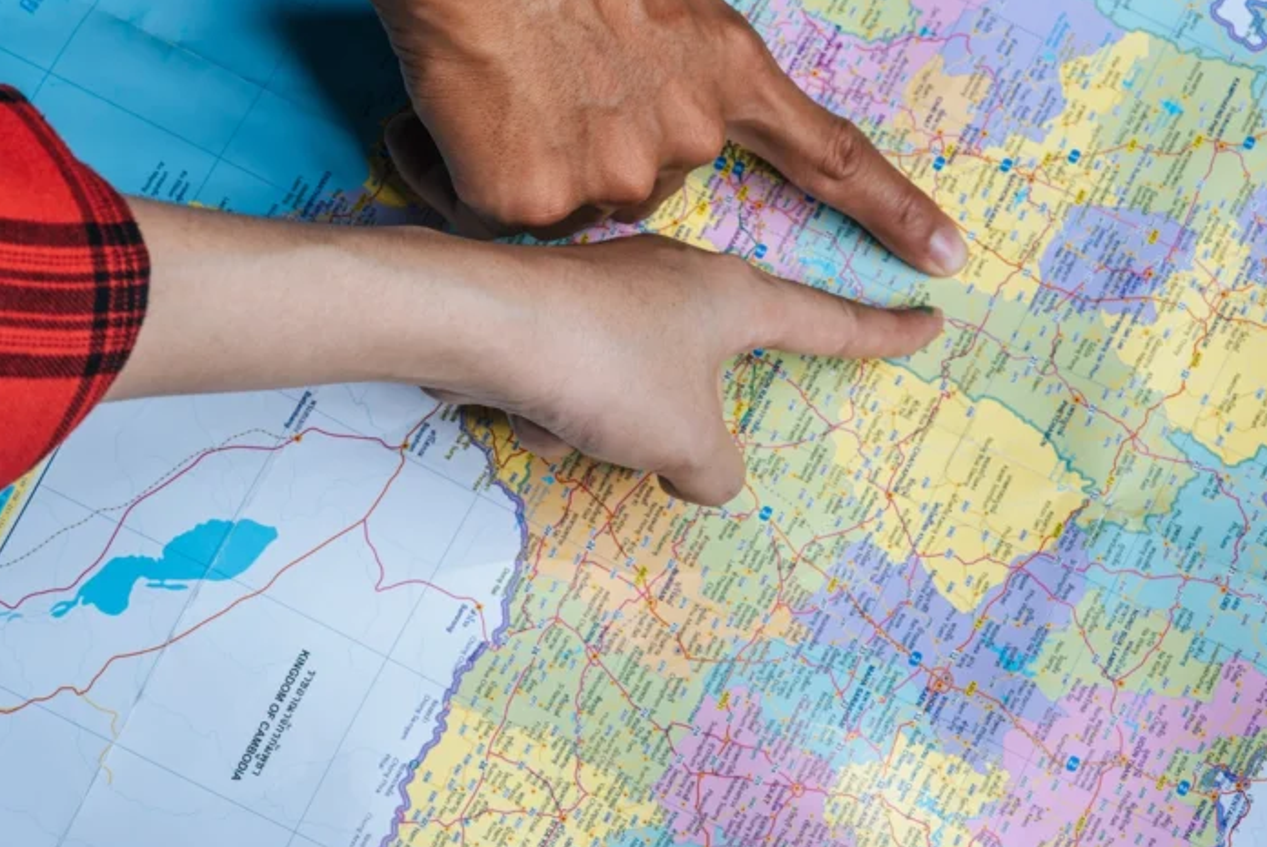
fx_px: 4402
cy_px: 328
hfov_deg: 16.3
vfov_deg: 11.0
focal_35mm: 125
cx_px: 391
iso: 64
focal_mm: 85
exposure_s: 1/200
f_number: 8
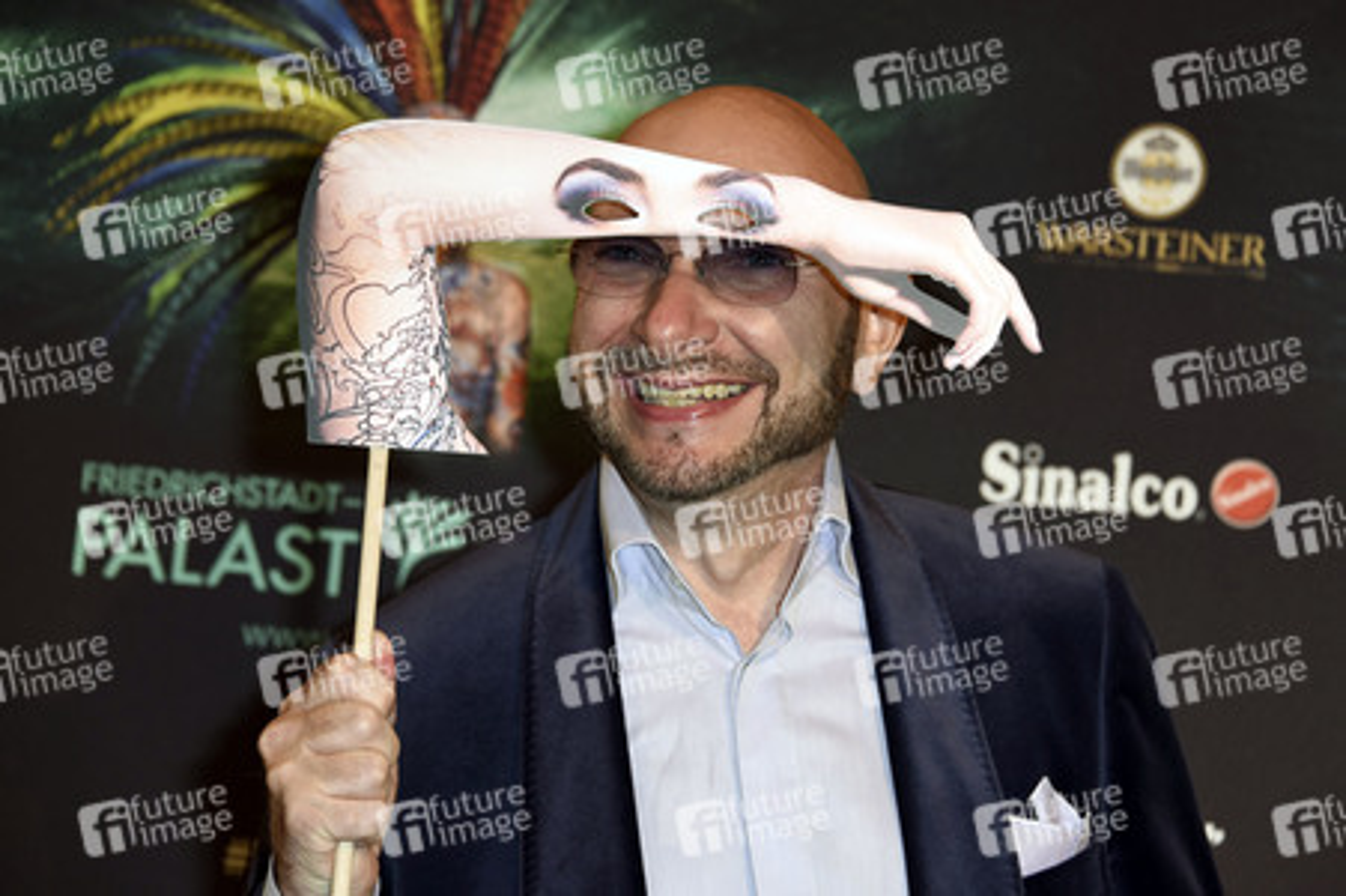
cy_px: 448
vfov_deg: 10.1
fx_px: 5044
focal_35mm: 135
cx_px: 673
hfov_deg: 15.2
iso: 640
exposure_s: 1/250
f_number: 5.6
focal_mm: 135
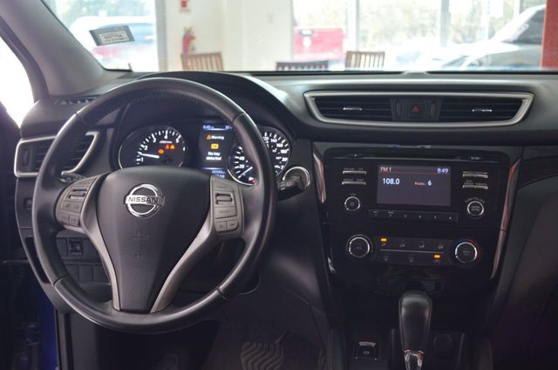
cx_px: 279
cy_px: 185
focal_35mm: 44
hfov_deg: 45.0
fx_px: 673
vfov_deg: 30.7
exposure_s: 1/30
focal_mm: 29
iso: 500
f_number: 4.5
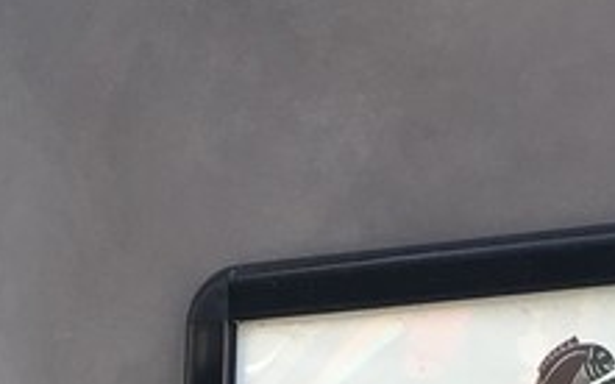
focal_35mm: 167
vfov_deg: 7.6
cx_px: -217
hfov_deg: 12.1
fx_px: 2798
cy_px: 701
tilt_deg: +3.2
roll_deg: -0.7
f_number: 2.2
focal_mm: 4.15
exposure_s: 1/129
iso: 25
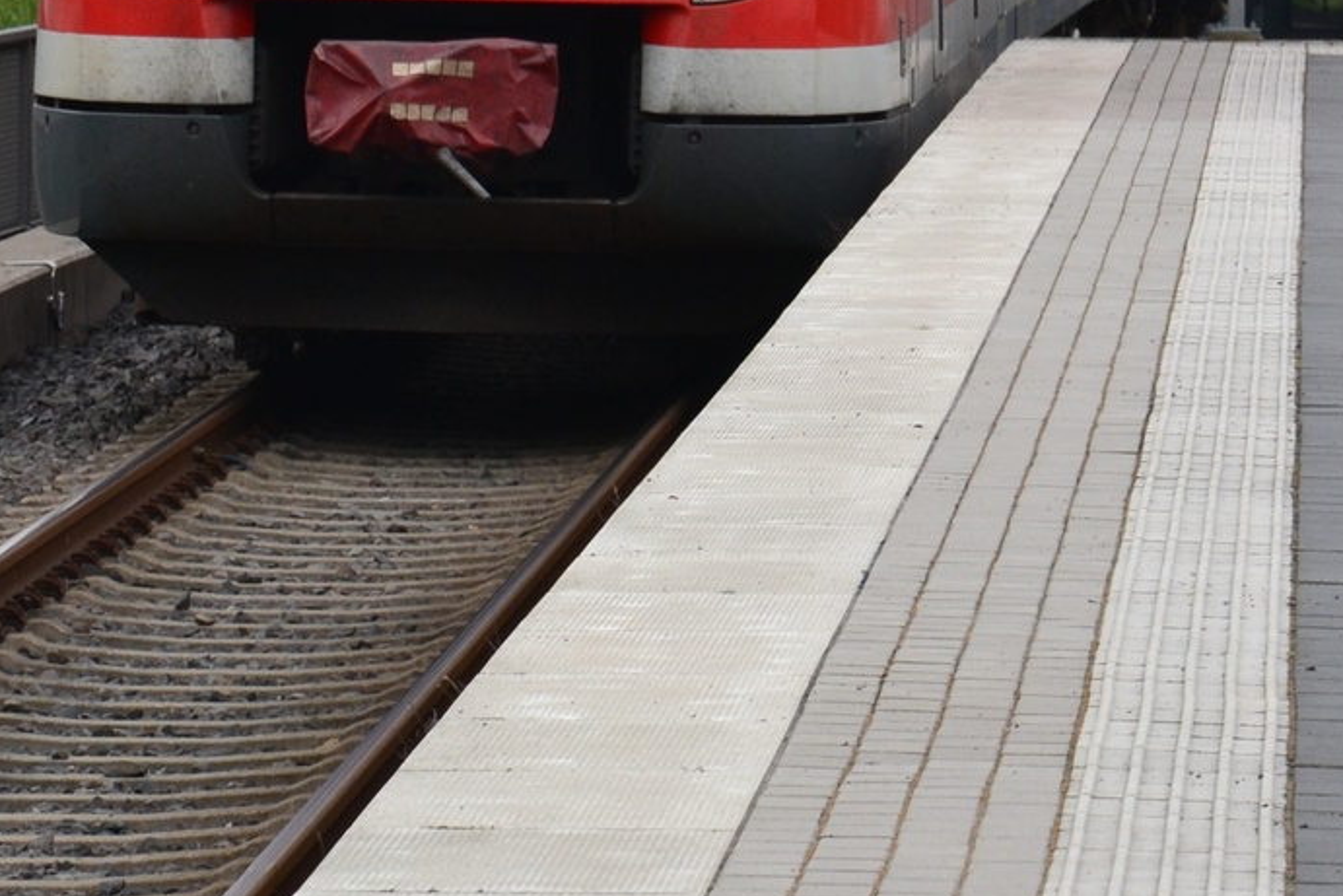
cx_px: 742
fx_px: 13992
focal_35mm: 375
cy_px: -245
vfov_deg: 3.7
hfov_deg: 5.5
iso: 400
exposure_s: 1/250
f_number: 10
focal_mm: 90
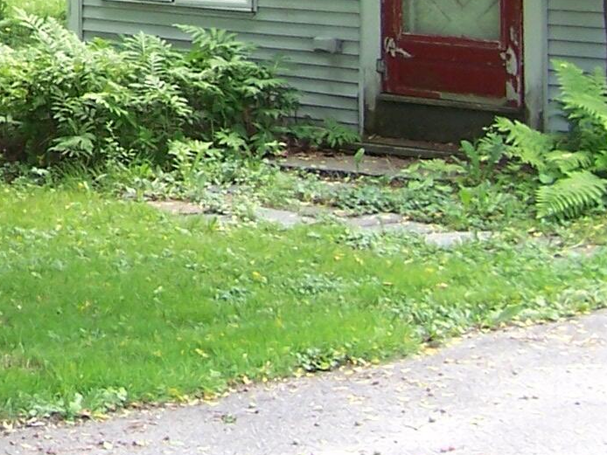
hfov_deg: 13.1
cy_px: -170
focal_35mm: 141
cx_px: -349
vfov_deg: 10.3
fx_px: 2473
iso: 80
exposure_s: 1/60
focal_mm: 6.3
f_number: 2.8
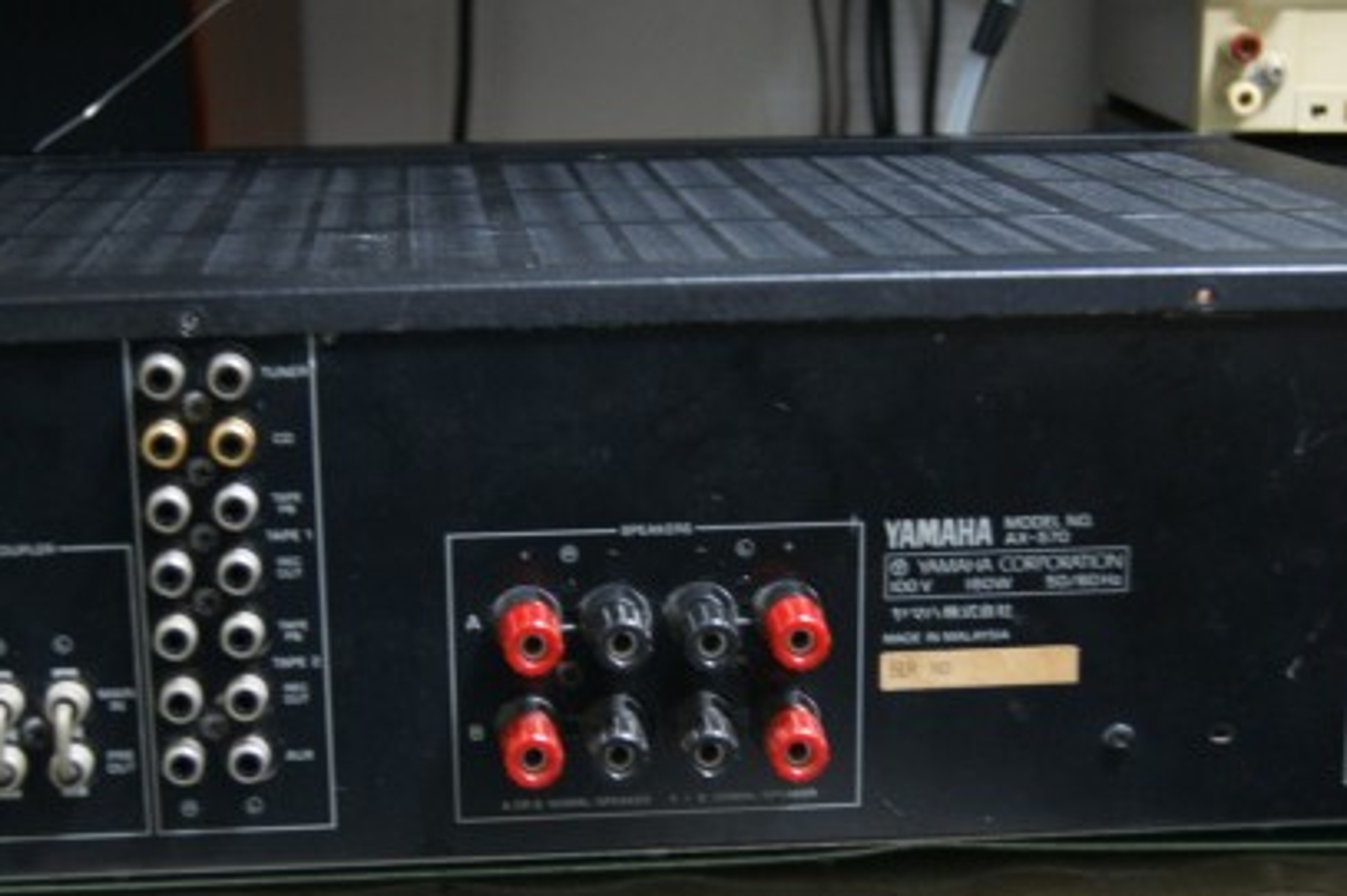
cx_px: 632
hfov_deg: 30.5
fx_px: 2468
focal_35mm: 66
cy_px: 645
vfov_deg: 20.5
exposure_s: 1/8
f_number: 4.5
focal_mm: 28
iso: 400
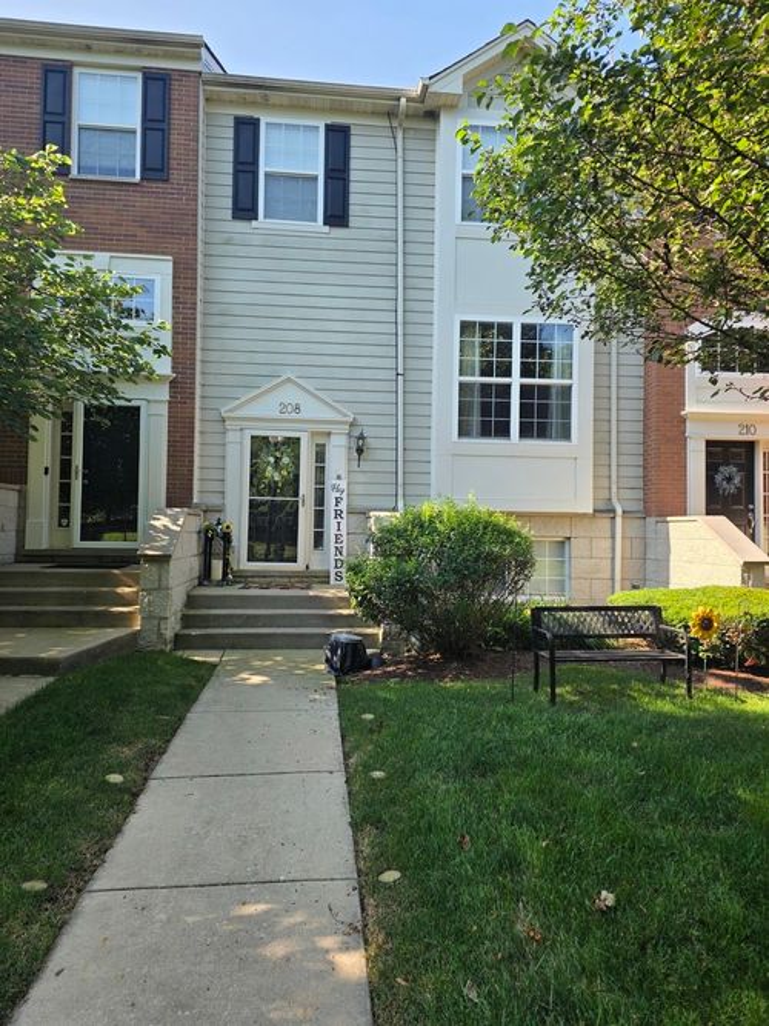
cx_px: 384
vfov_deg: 73.9
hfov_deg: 58.9
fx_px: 681
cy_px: 513
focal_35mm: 23
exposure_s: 1/359
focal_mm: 6.25
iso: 25
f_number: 1.7
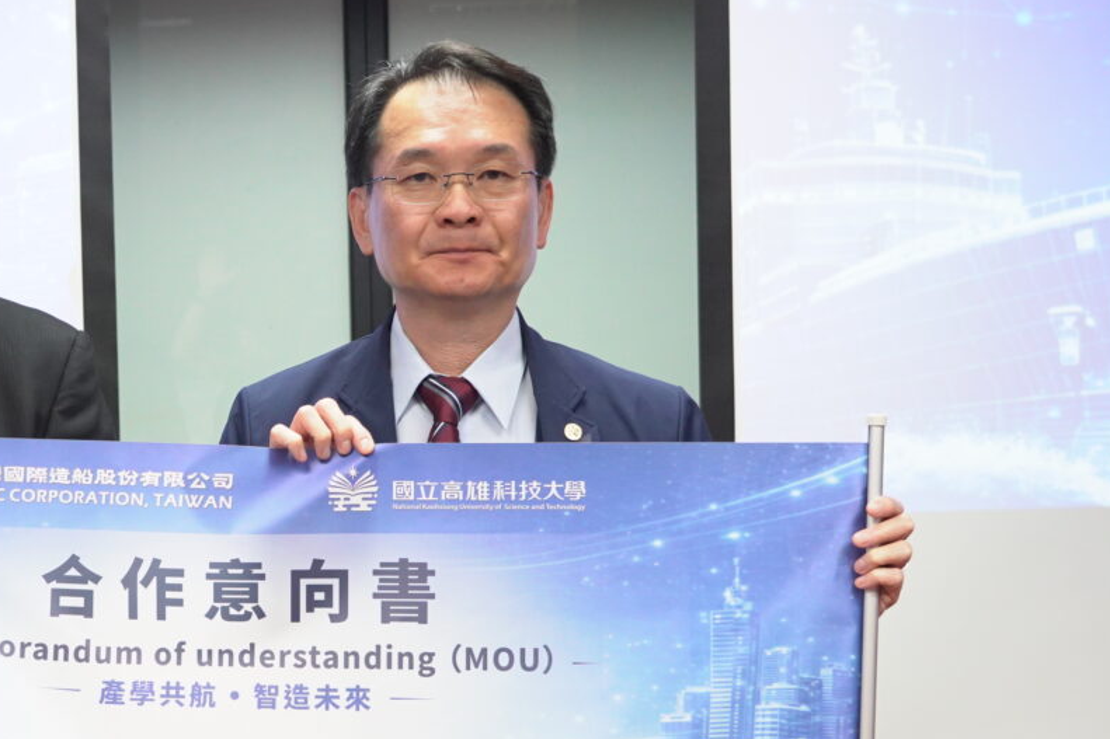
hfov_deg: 26.7
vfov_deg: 18.4
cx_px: 180
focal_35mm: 74
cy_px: 470
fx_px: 2281
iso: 3200
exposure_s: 1/250
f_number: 4
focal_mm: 39
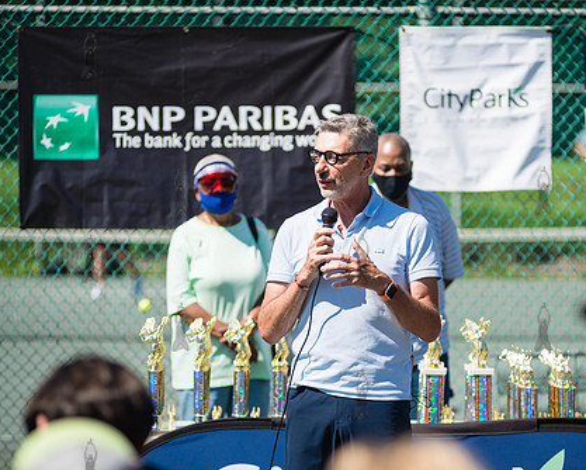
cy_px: 258
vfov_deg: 6.7
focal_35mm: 231
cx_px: 361
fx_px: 4008
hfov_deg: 8.4
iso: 125
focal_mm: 170
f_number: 4.5
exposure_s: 1/1250
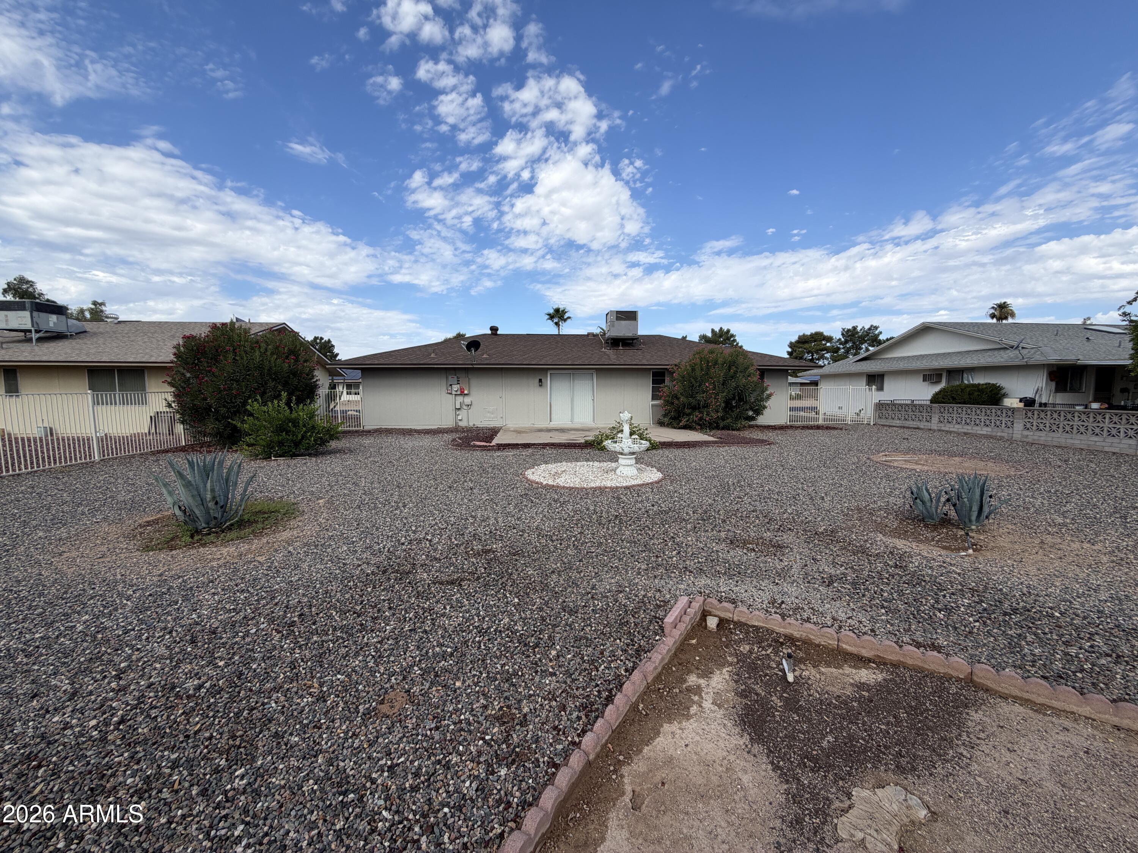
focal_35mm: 14
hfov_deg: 102.1
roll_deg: +0.4
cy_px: 426
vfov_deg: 85.7
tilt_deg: -4.3
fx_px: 460
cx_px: 569
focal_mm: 2.22
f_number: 2.2
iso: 20
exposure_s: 1/770
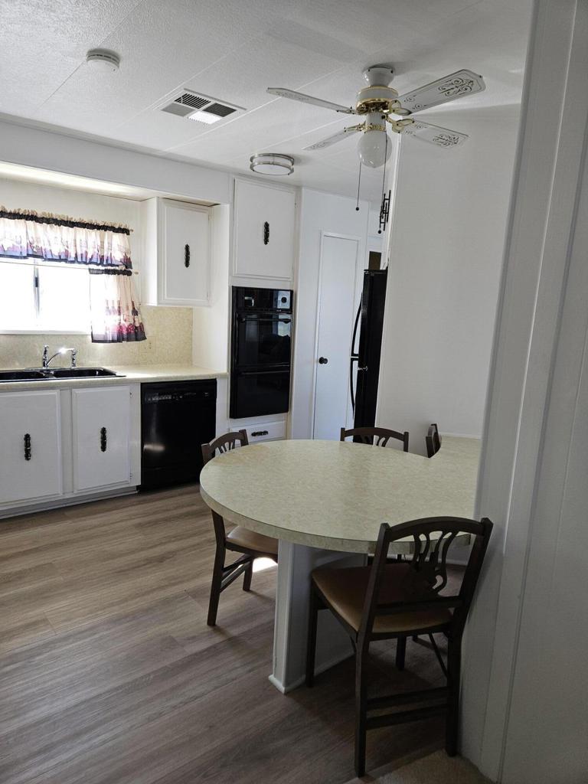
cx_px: 294
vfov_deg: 73.9
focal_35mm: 23
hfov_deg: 58.9
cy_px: 392
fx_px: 521
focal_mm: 5.4
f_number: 1.8
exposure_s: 1/120
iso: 80
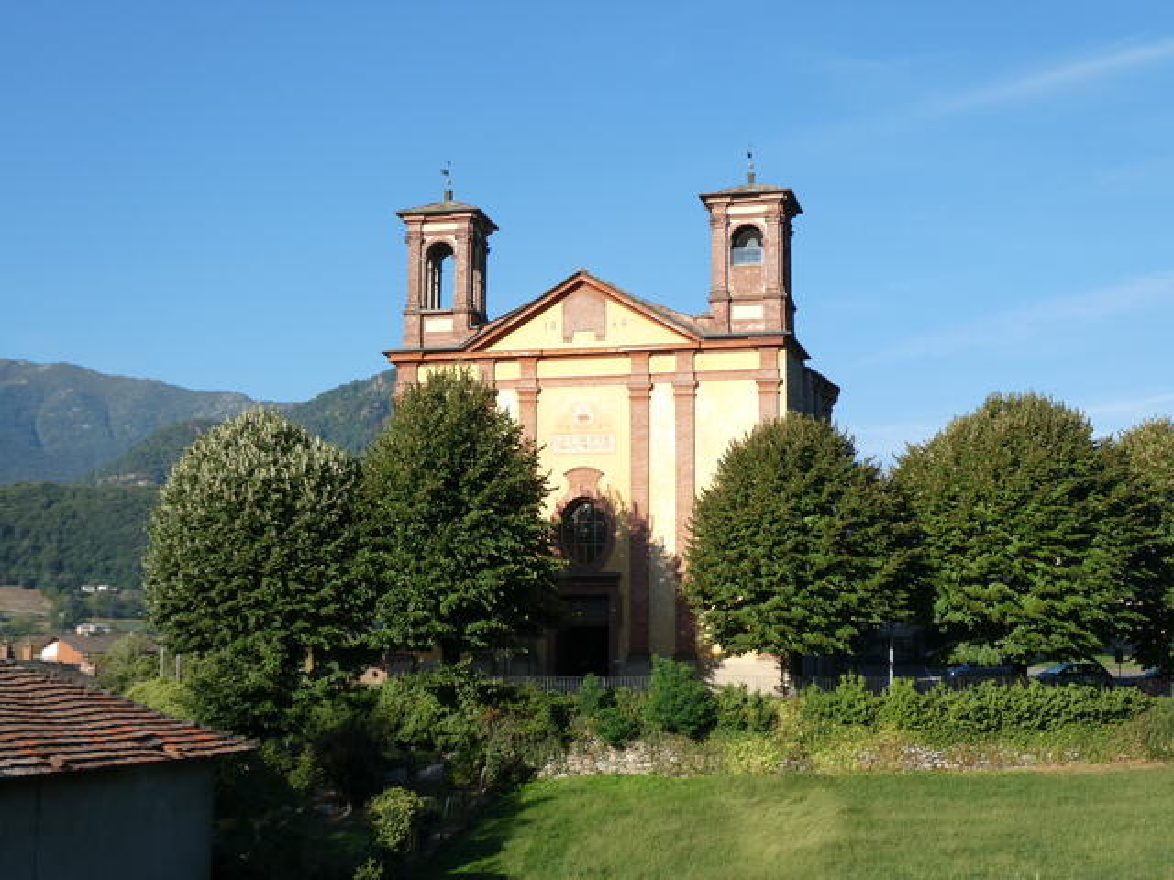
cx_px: 587
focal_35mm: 54
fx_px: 1831
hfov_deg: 35.5
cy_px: 440
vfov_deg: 27.0
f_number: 4.5
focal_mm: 9.6
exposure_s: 1/500
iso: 80
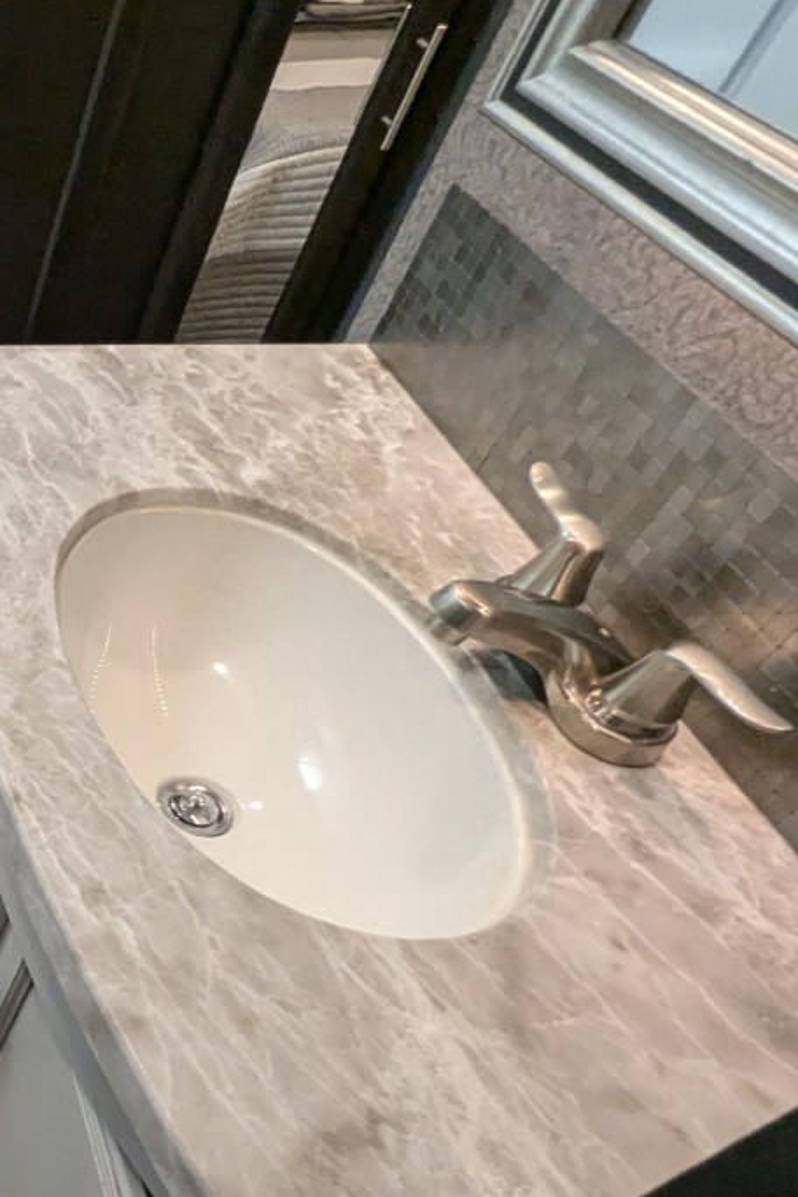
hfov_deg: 26.8
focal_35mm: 34
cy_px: 665
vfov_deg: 55.7
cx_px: -417
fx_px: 1130
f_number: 2.2
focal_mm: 2.35
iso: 567
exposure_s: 1/125
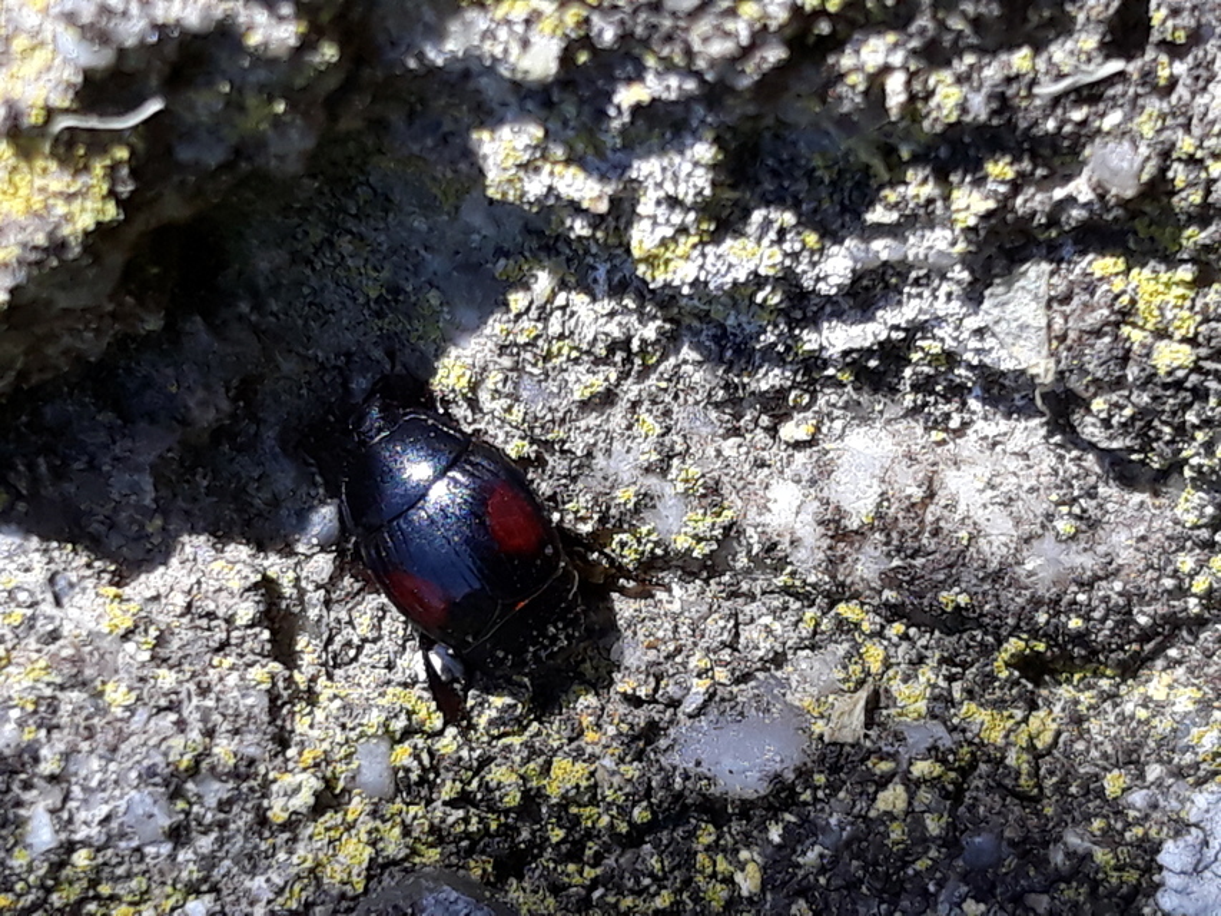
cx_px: 610
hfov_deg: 65.3
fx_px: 952
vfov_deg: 51.4
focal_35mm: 27
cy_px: 458
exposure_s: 1/909
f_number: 1.7
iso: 40
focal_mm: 3.71
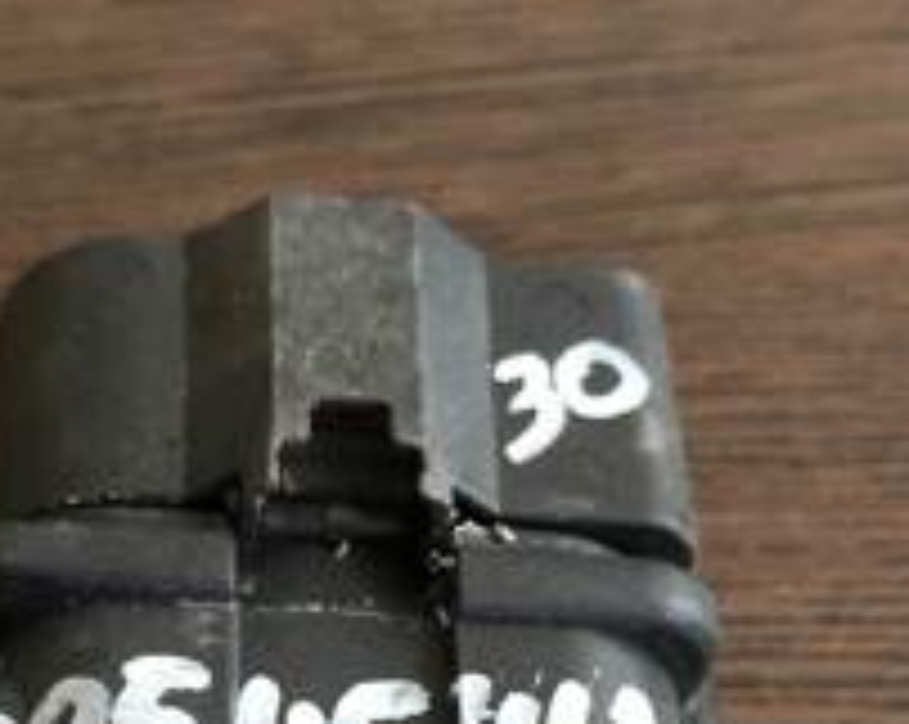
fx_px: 1746
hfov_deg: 29.0
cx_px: 322
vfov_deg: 22.9
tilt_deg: -54.9
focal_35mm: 65
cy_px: 648
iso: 125
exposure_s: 1/4
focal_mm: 4
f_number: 1.8
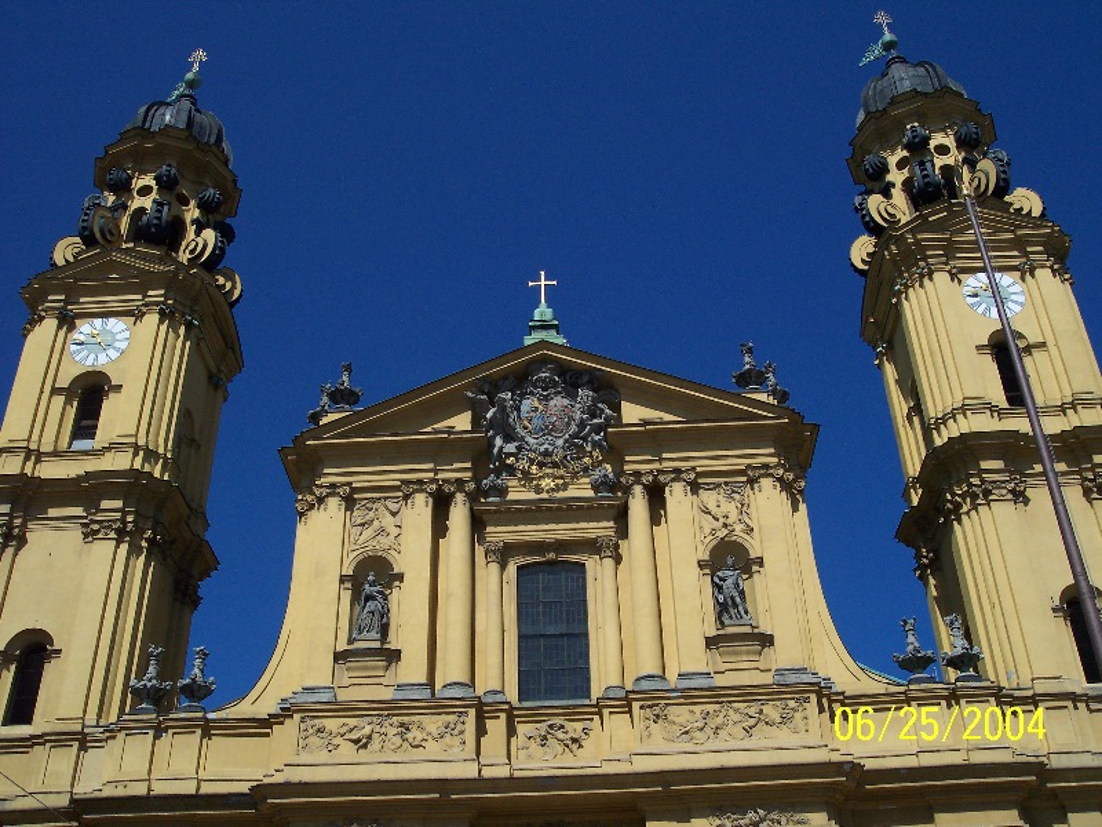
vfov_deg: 37.7
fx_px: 1210
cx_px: 551
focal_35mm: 38
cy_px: 414
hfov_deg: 49.0
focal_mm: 8
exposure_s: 1/1000
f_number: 4.8
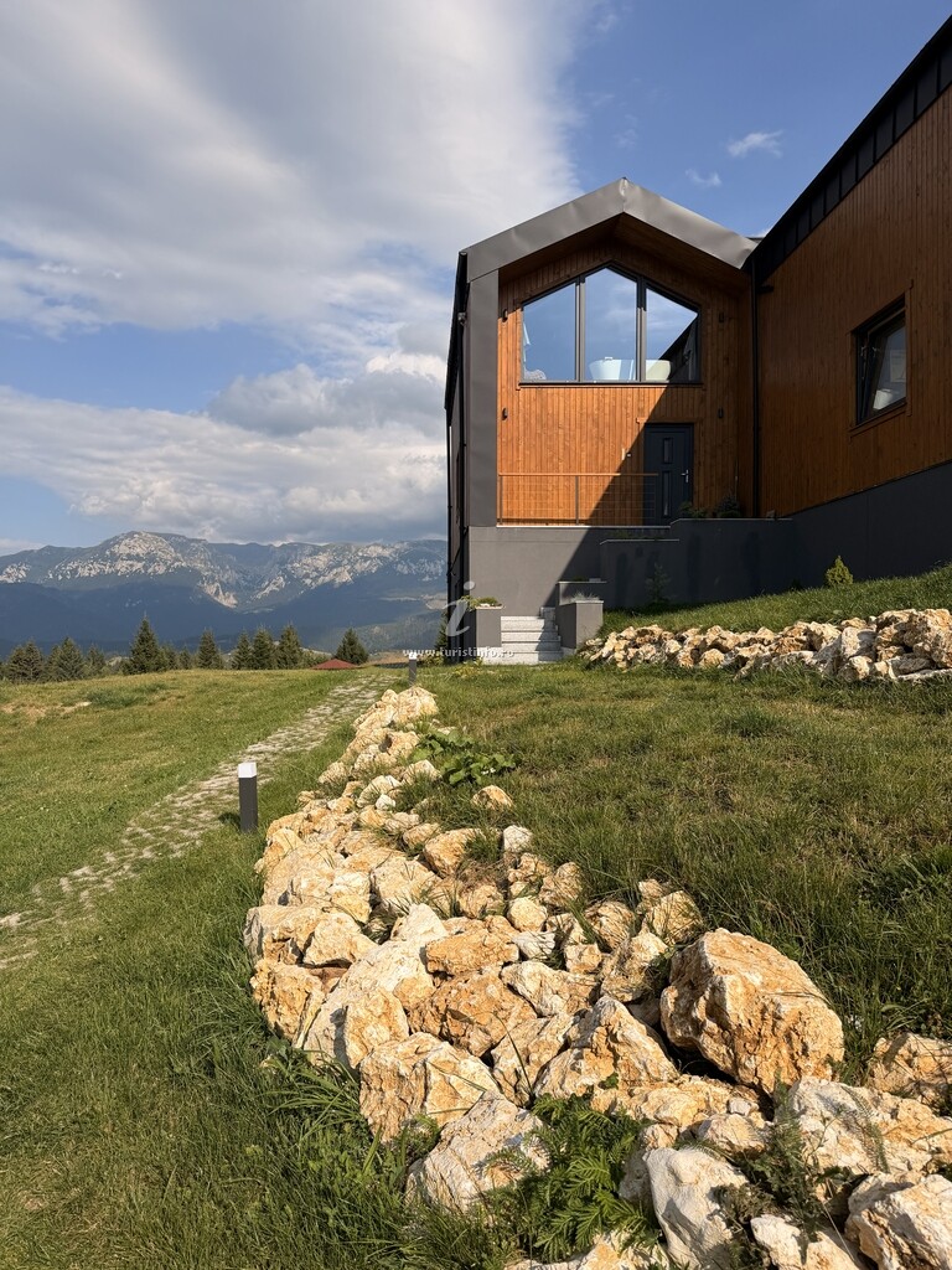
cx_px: 476
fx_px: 880
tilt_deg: -0.8
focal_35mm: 24
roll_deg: -0.2
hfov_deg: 56.8
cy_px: 635
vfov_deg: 71.6
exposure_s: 1/7353
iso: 80
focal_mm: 6.76
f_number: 1.78
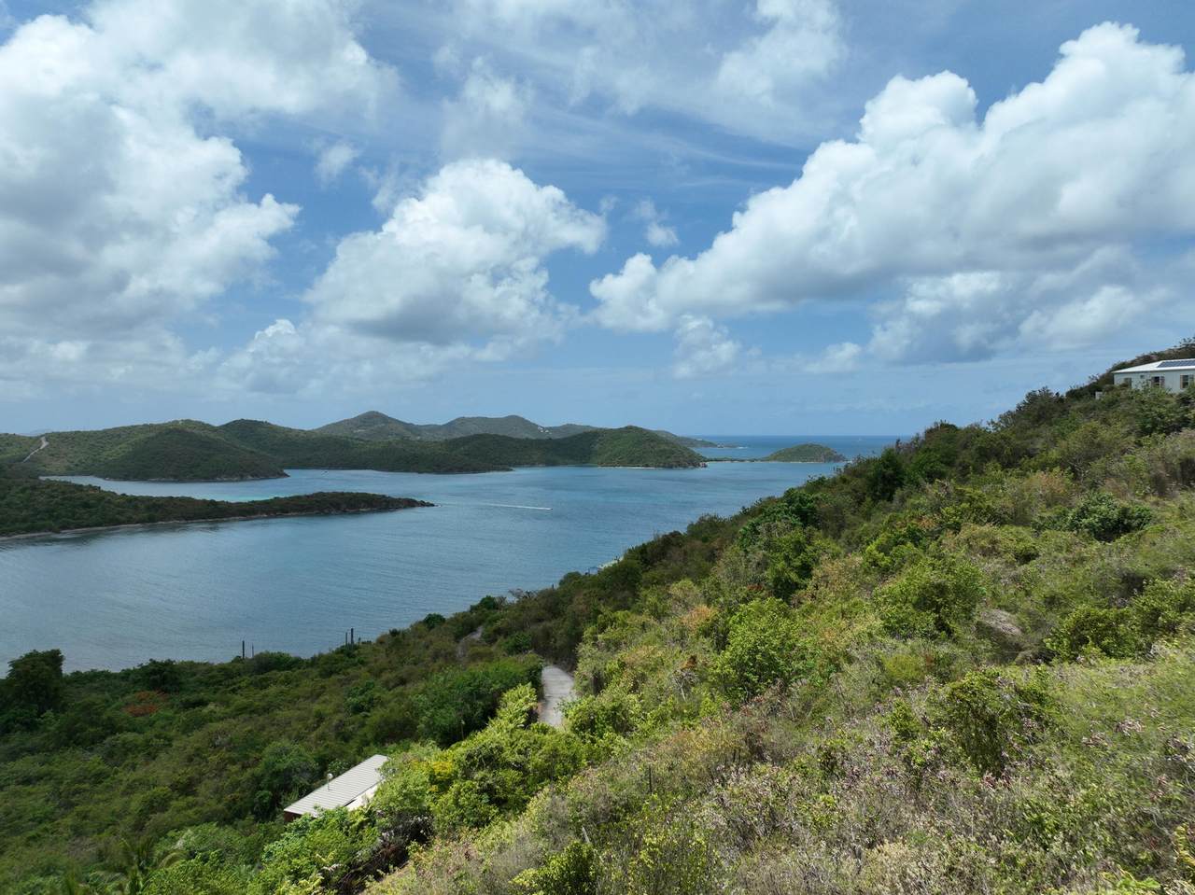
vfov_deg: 56.8
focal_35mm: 24
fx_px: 828
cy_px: 448
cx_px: 598
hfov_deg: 71.6
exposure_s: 1/2500
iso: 120
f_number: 2.8
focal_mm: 12.29
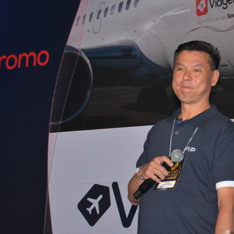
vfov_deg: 14.9
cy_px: 108
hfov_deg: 14.8
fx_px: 895
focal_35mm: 117
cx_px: 180
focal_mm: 48
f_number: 4.5
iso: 280
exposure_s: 1/125
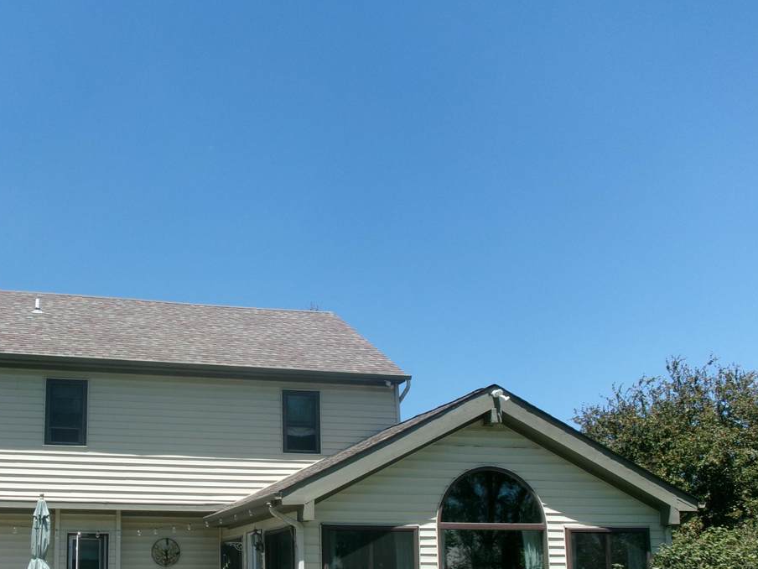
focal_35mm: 51
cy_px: 401
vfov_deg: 28.3
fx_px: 1117
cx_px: 230
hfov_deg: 36.9
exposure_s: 1/90
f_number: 11.8
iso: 100
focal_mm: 6.4
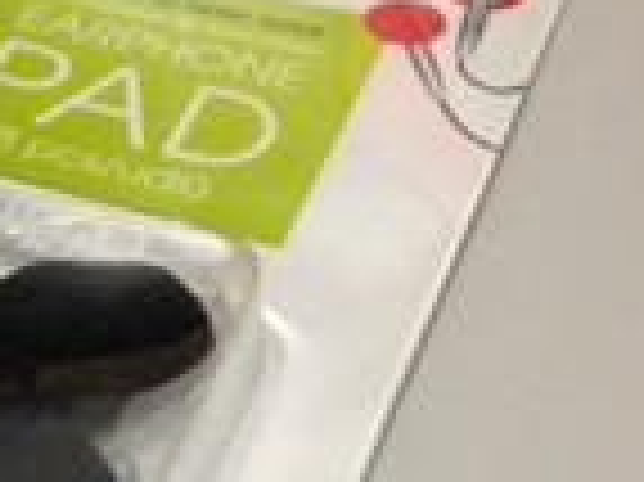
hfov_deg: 18.1
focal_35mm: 104
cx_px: -104
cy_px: 487
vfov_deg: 14.0
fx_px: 1933
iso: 200
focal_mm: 4.13
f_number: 2.4
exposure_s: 1/20
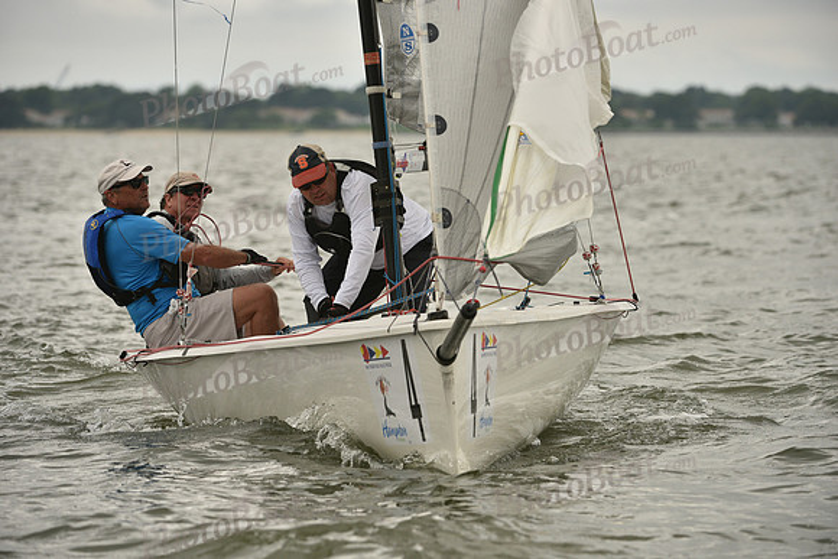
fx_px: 5588
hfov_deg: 8.6
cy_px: 280
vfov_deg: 5.7
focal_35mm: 240
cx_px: 419
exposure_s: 1/1250
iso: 400
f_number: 5.6
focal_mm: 240
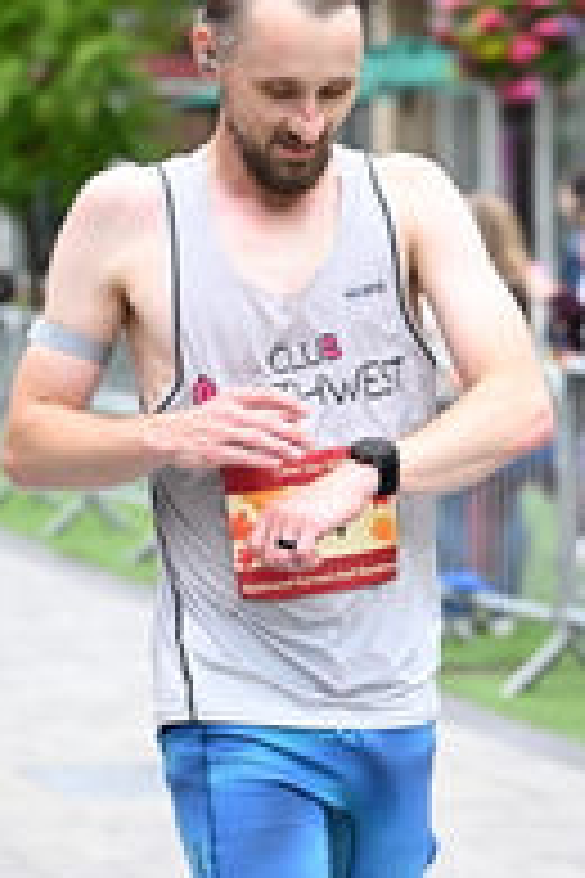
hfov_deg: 7.0
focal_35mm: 197
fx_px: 4801
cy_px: 698
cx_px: 529
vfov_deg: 10.4
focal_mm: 70
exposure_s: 1/1250
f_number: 2.8
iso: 1600
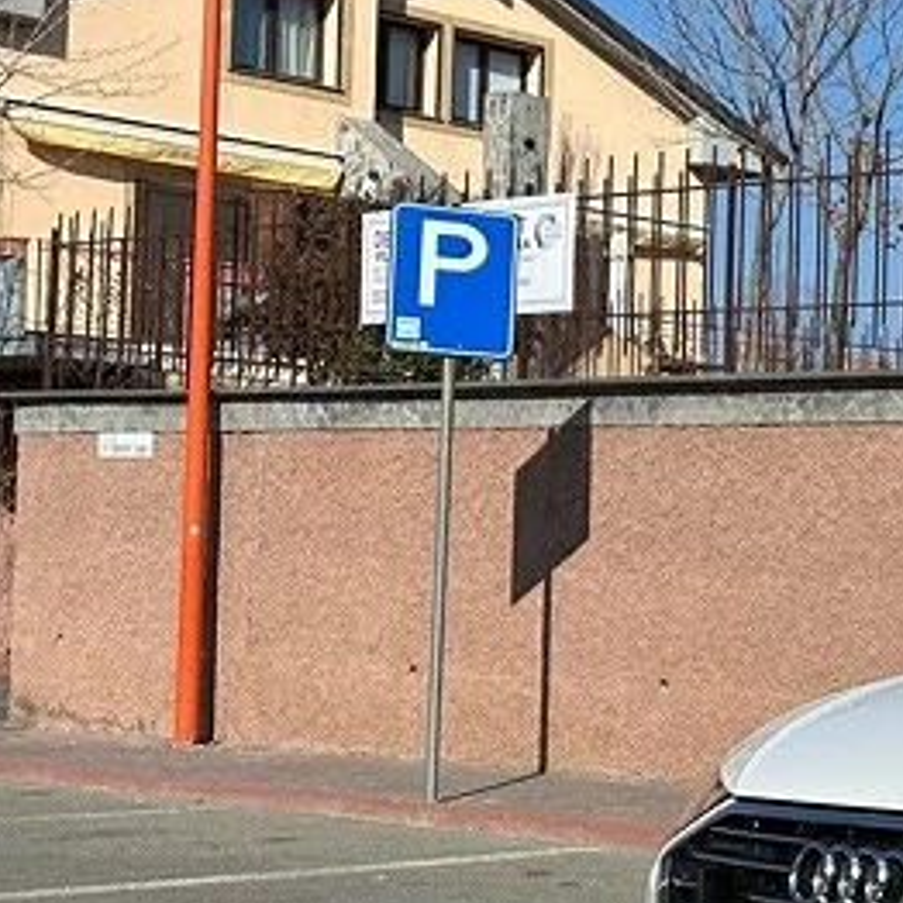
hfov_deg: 17.5
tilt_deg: -1.2
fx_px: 2391
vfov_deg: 21.3
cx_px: 1606
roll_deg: -1.6
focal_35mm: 81
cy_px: 562
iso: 80
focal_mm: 6.86
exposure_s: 1/7042
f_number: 1.78
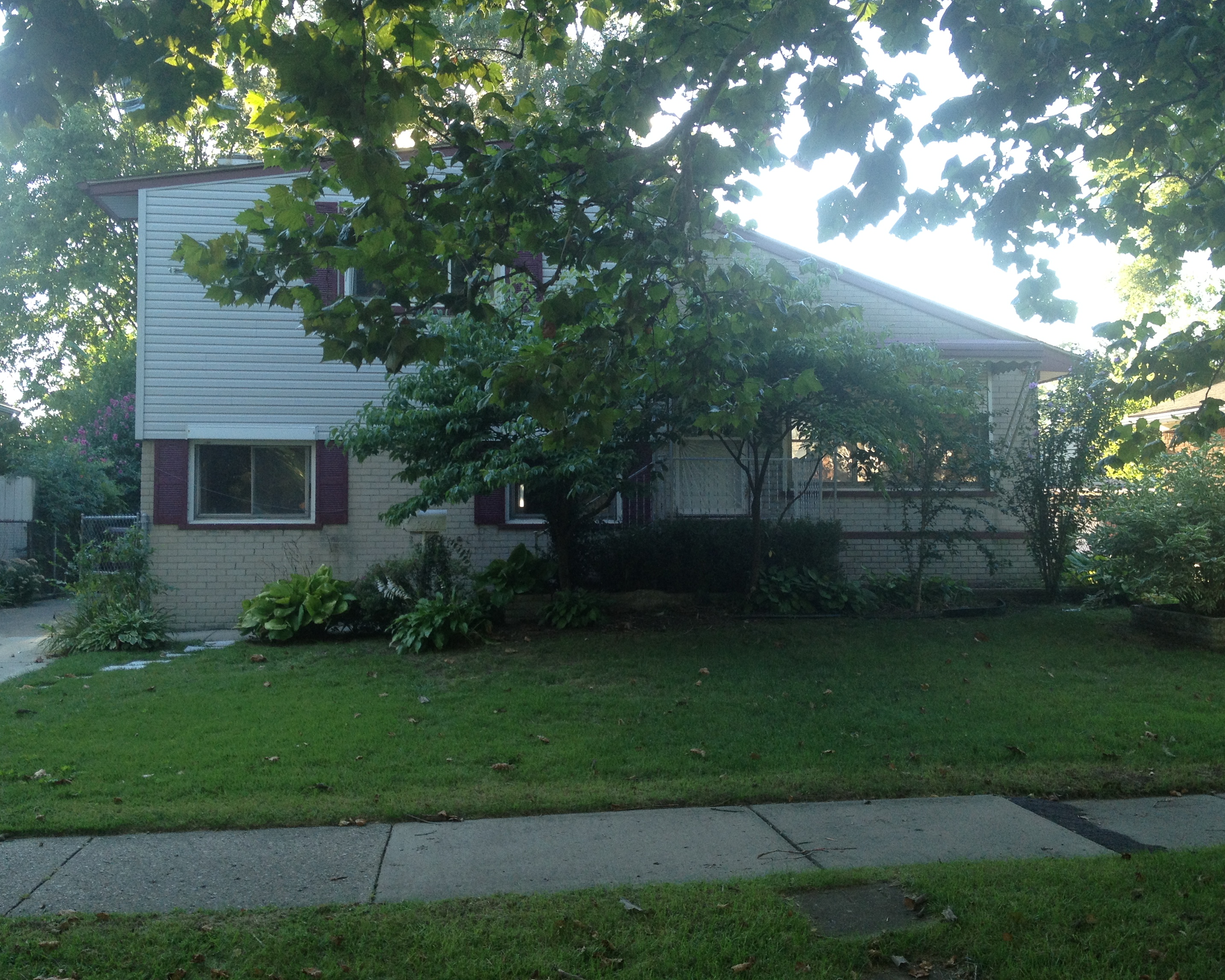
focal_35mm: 39
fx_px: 1414
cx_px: 637
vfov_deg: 38.2
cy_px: 456
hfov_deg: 46.8
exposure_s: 1/120
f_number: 2.4
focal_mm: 4.28
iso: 80
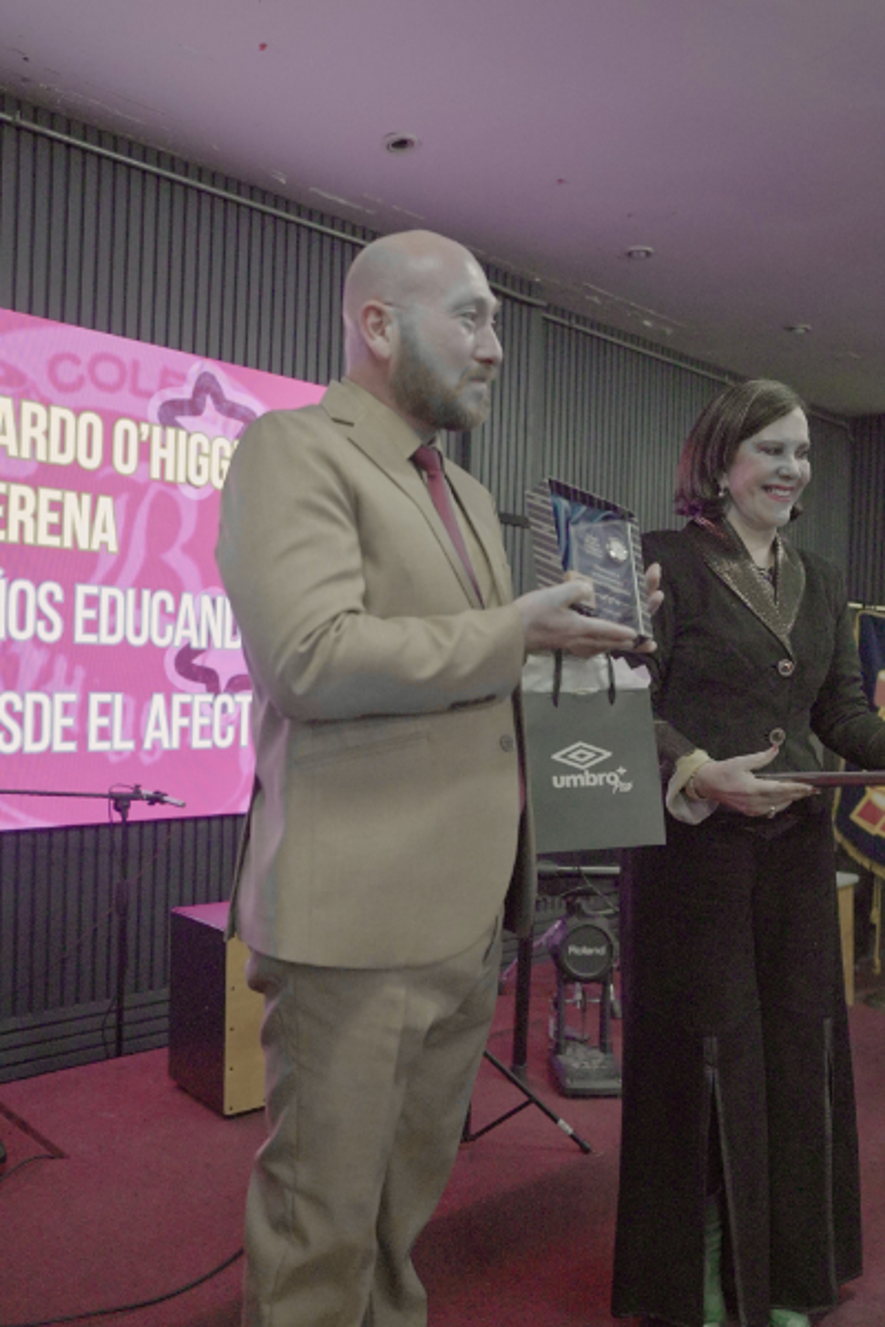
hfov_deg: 43.6
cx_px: 442
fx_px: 1106
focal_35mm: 30
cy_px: 664
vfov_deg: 61.9
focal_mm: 20
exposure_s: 1/250
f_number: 1.8
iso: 16000
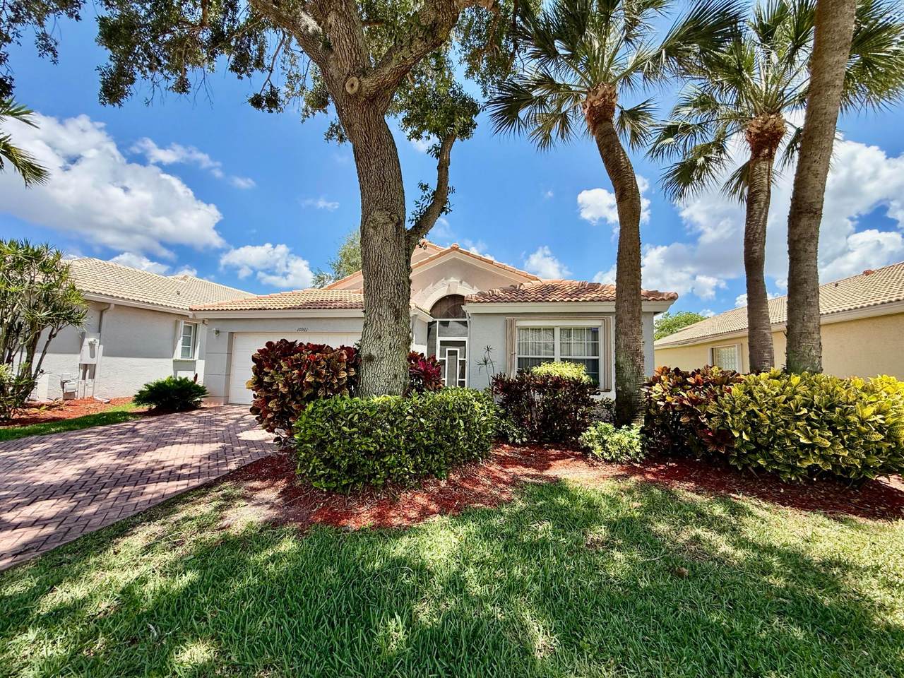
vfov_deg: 85.7
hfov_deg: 102.1
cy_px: 339
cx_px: 452
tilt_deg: +5.5
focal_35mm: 14
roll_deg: -1.8
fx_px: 366
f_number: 2.2
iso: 50
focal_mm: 2.22
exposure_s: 1/1087
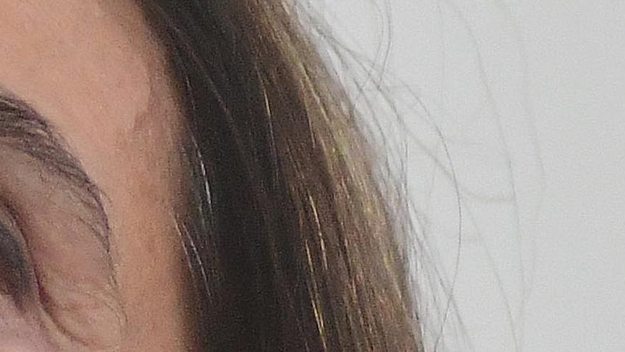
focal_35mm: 1582
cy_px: 686
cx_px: -580
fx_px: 26224
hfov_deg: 1.4
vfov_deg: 0.8
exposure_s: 1/200
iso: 2500
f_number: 2.8
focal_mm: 155
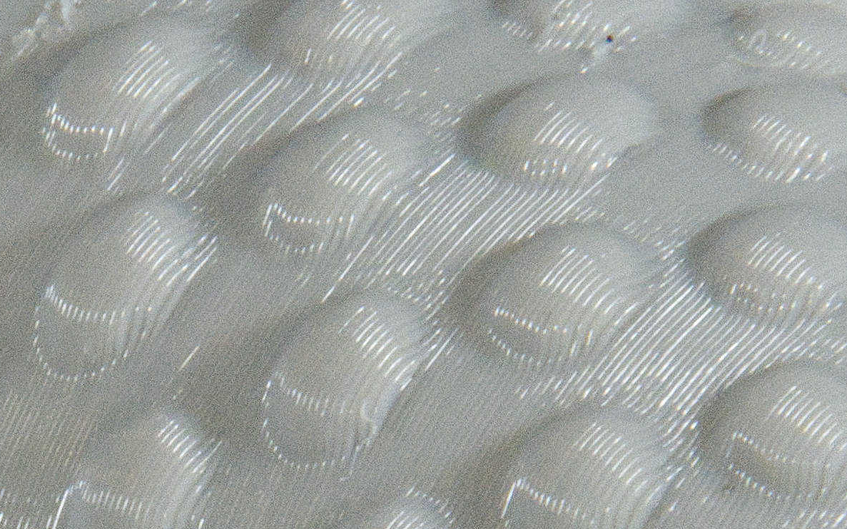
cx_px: 92
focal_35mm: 1086
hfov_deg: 1.9
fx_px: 25062
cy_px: 710
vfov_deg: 1.2
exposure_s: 1/80
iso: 4000
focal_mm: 135
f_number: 18
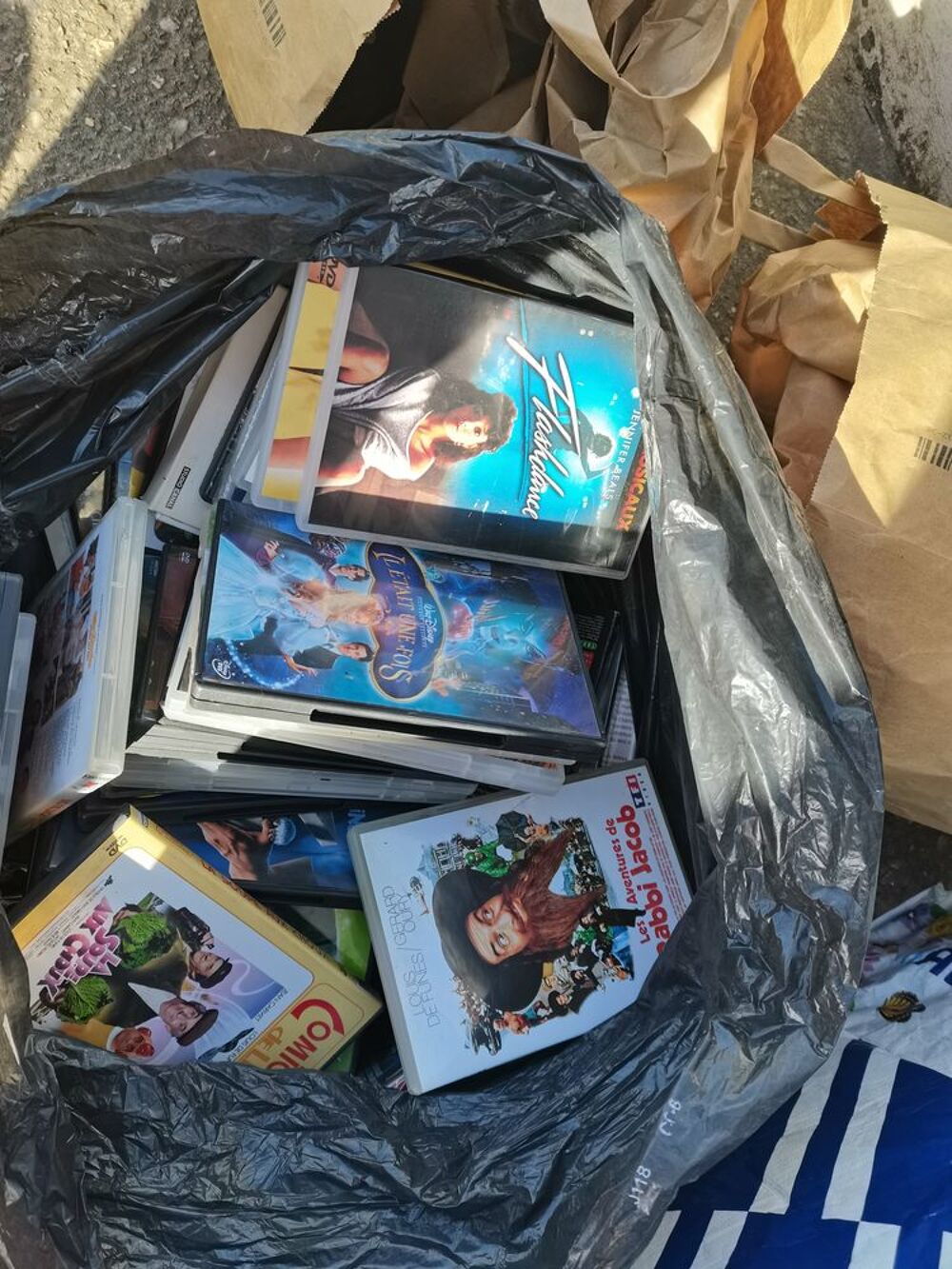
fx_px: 953
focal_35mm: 26
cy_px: 634
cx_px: 476
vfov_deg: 67.3
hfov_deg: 53.1
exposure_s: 1/404
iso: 50
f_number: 1.8
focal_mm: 5.58
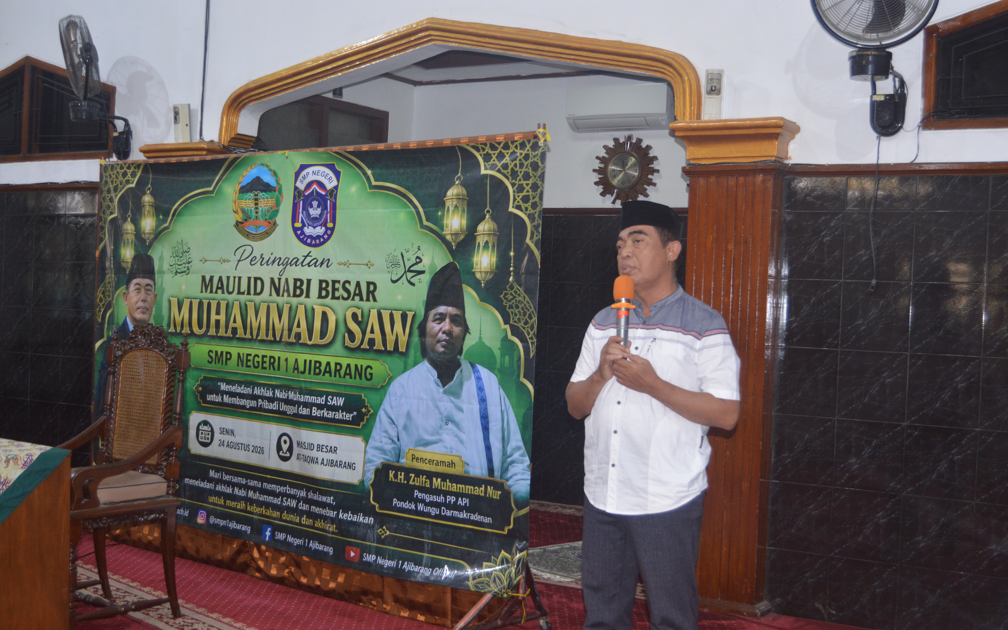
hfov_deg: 43.5
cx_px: 504
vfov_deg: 28.0
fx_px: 1264
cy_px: 332
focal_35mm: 46
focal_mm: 30
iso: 900
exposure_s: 1/60
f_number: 4.2
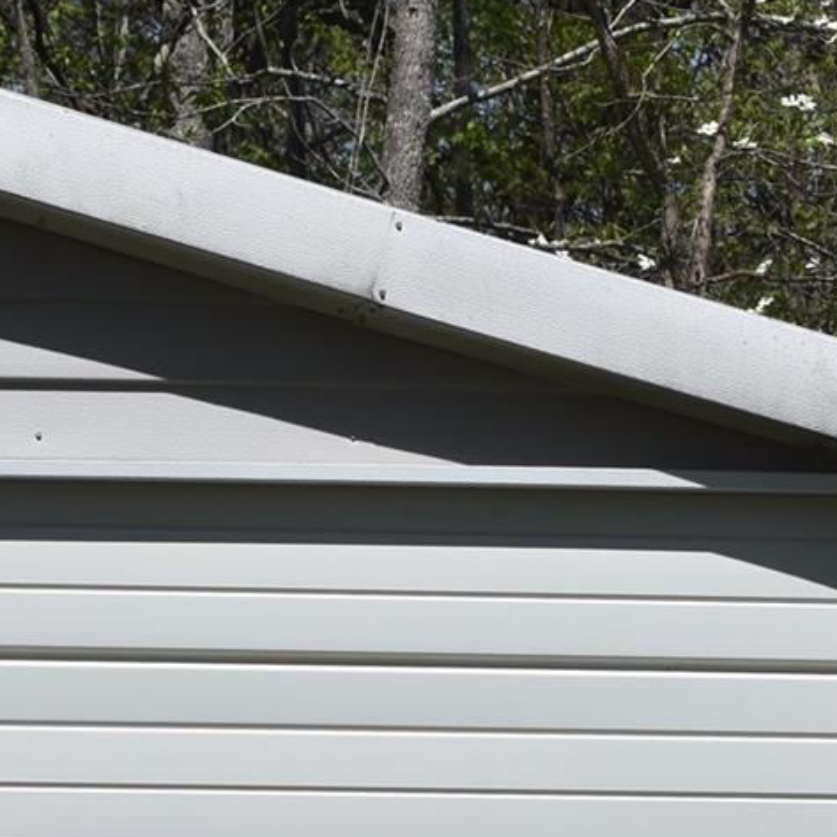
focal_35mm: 304
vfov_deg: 5.7
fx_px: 8312
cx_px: -16
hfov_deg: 5.7
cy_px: 962
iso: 110
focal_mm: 55
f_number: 8
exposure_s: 1/500
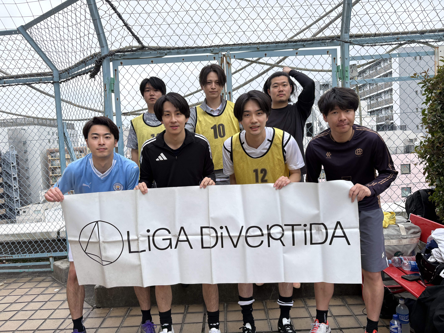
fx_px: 333
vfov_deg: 53.1
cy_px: 166
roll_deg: +3.6
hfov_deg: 67.3
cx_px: 222
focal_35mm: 26
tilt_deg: -2.1
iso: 50
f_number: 1.6
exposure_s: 1/1016
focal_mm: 5.96
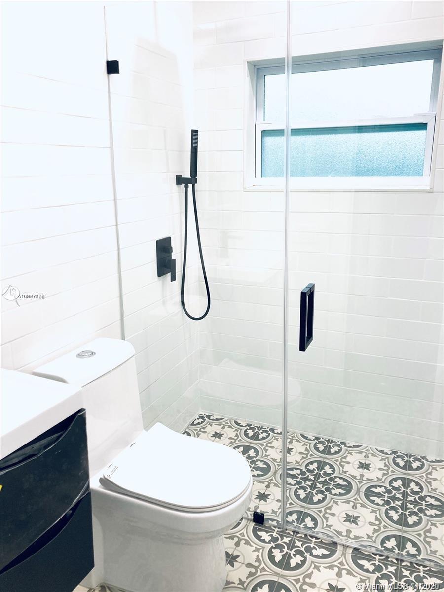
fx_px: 479
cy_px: 296
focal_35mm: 28
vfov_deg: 63.4
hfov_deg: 49.7
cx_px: 222
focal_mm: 3.99
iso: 50
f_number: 1.8
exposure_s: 1/60
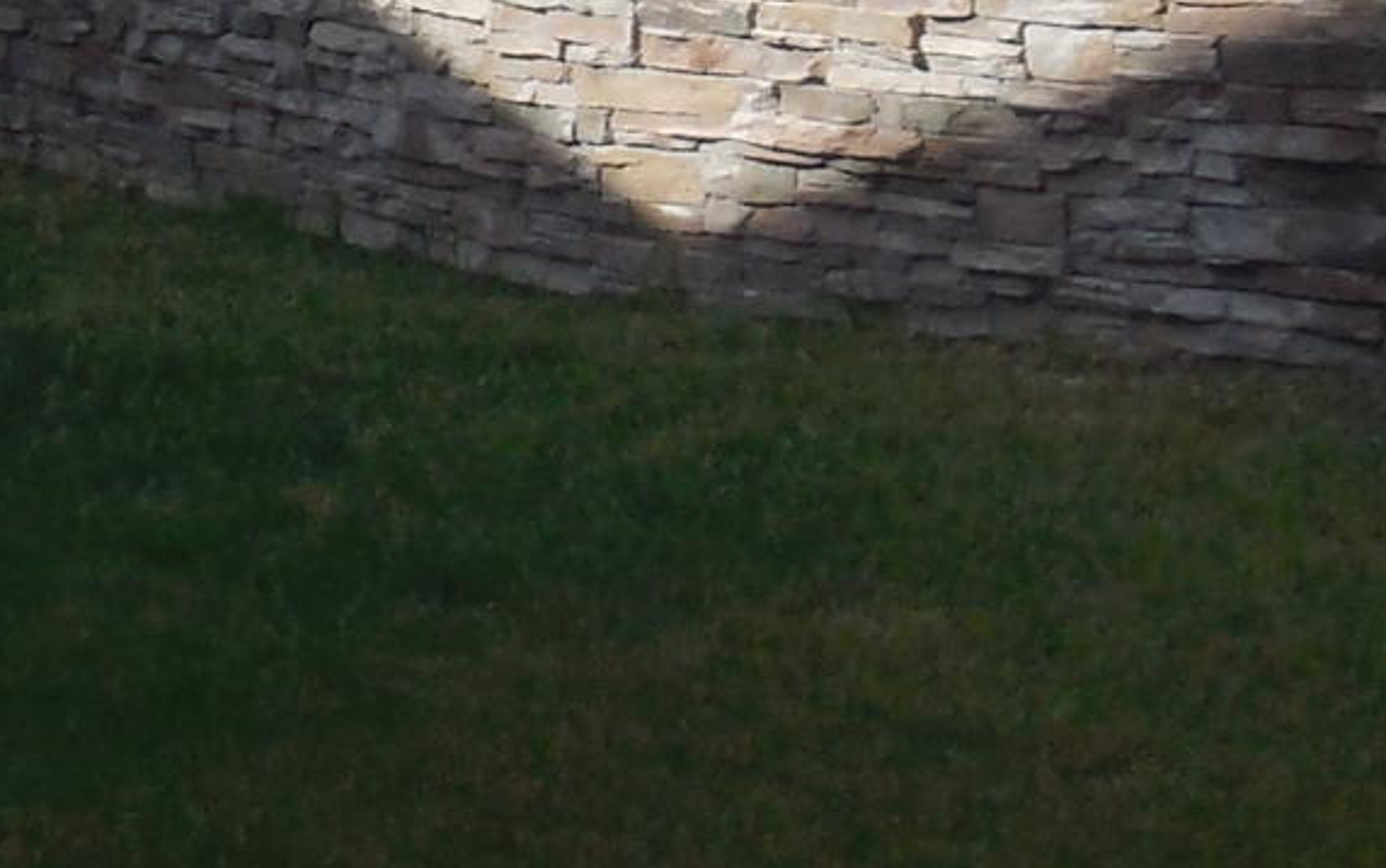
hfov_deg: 11.0
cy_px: -902
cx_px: 56
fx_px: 7142
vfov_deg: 6.7
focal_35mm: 189
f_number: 3.4
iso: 125
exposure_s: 1/1000
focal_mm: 6.1
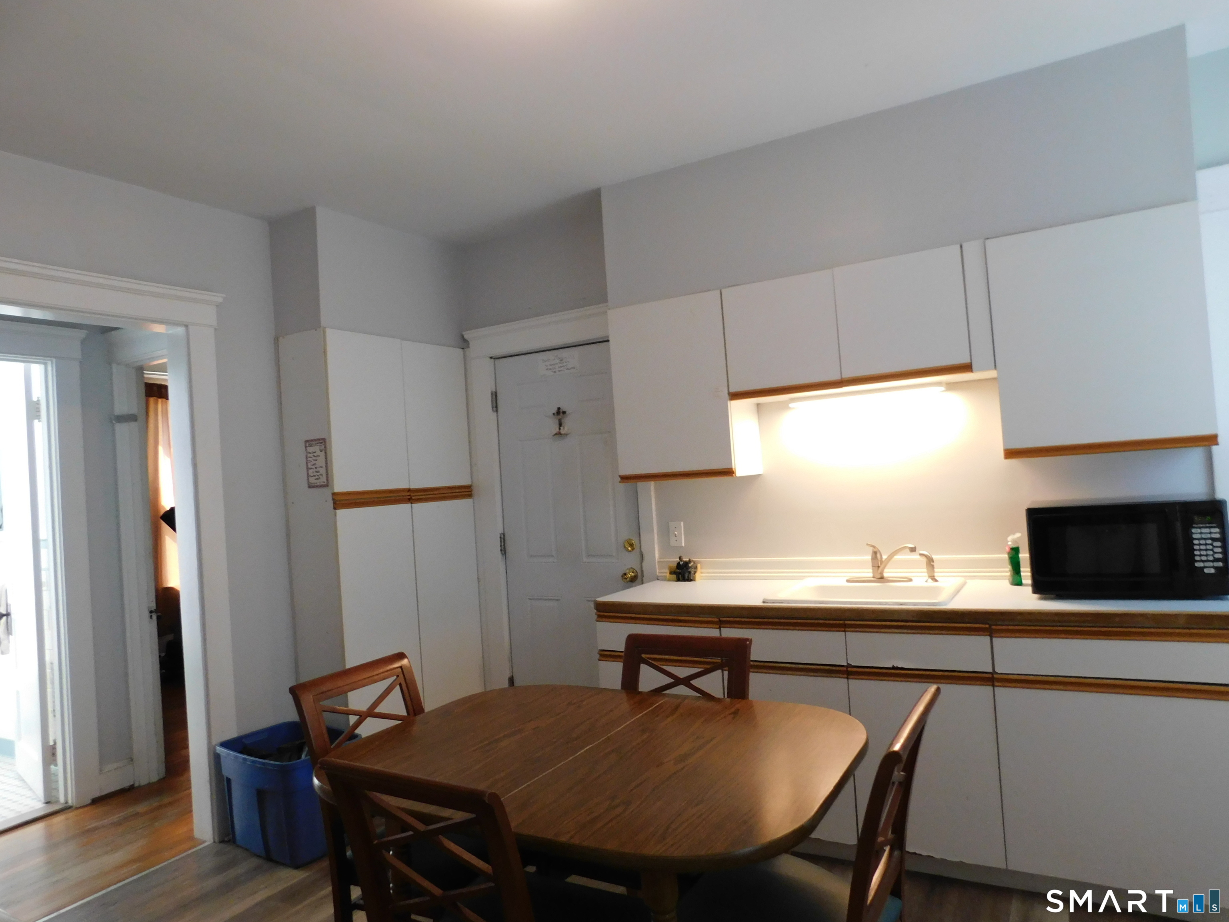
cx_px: 614
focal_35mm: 23
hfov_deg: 73.9
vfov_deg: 58.9
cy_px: 461
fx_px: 817
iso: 320
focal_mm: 4
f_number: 3
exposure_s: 1/30
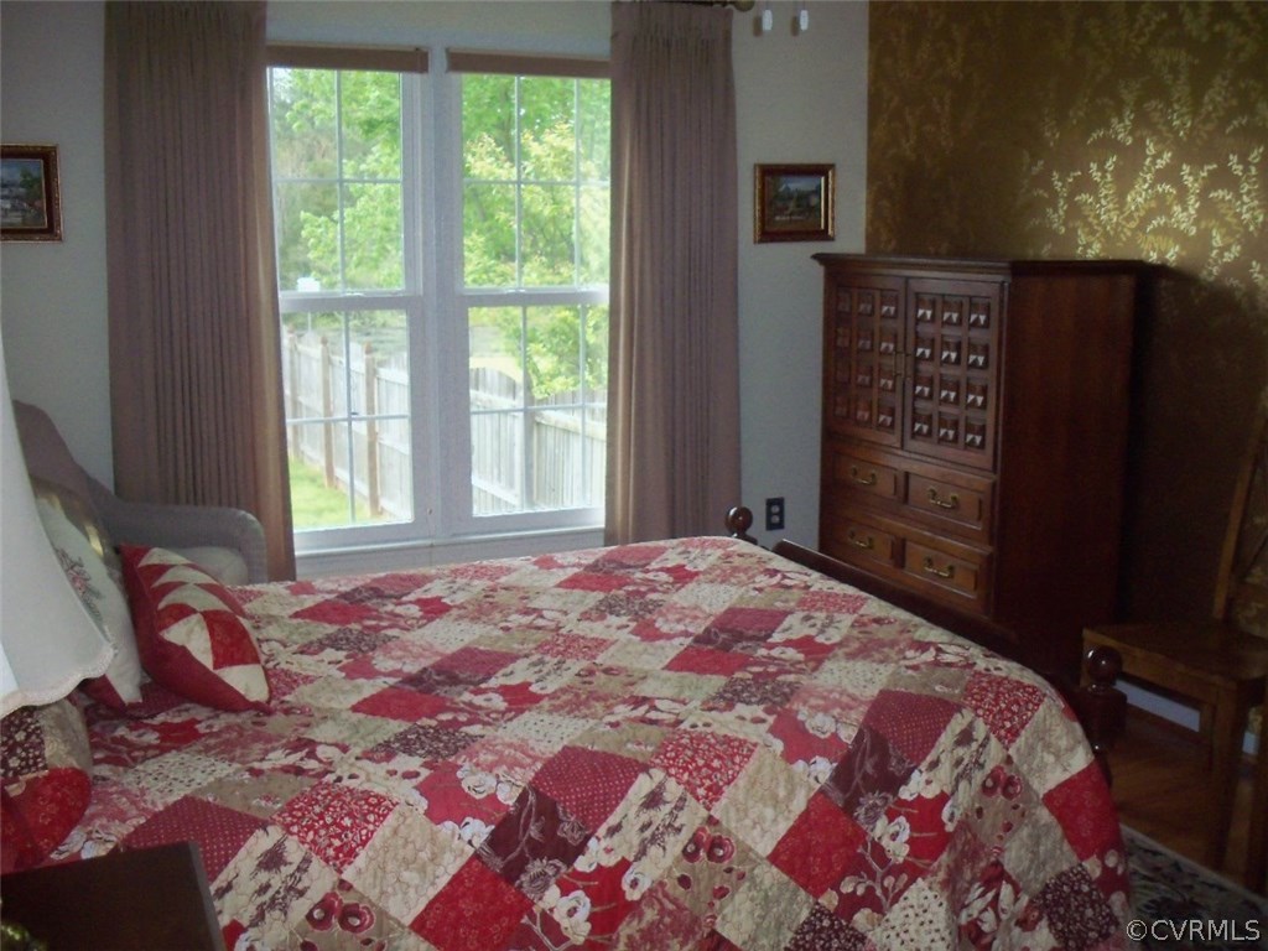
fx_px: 1392
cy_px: 476
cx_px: 634
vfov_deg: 37.7
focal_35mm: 38
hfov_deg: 49.0
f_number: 3.5
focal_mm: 6.3
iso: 400
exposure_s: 1/60
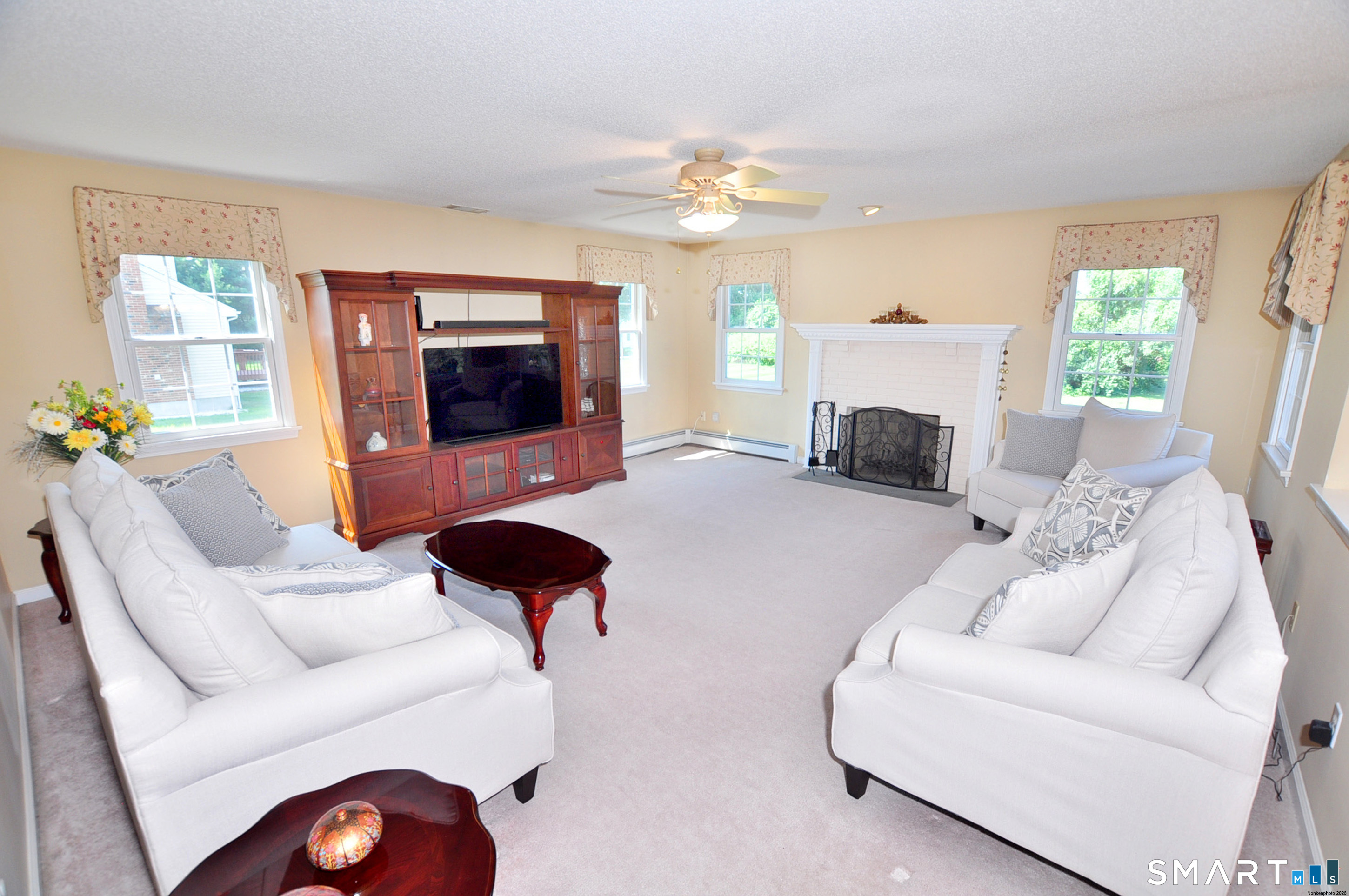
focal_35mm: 15
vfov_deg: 77.2
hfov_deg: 100.5
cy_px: 448
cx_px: 674
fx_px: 561
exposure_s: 1/50
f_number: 5
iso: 250
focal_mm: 10
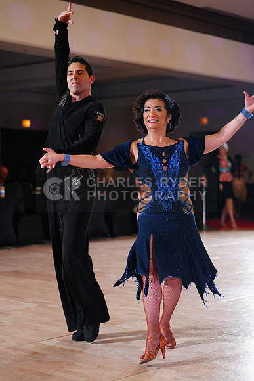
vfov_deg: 28.8
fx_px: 740
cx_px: 127
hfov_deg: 19.5
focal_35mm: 70
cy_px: 190
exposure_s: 1/400
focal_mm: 70
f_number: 2.8
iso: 2500
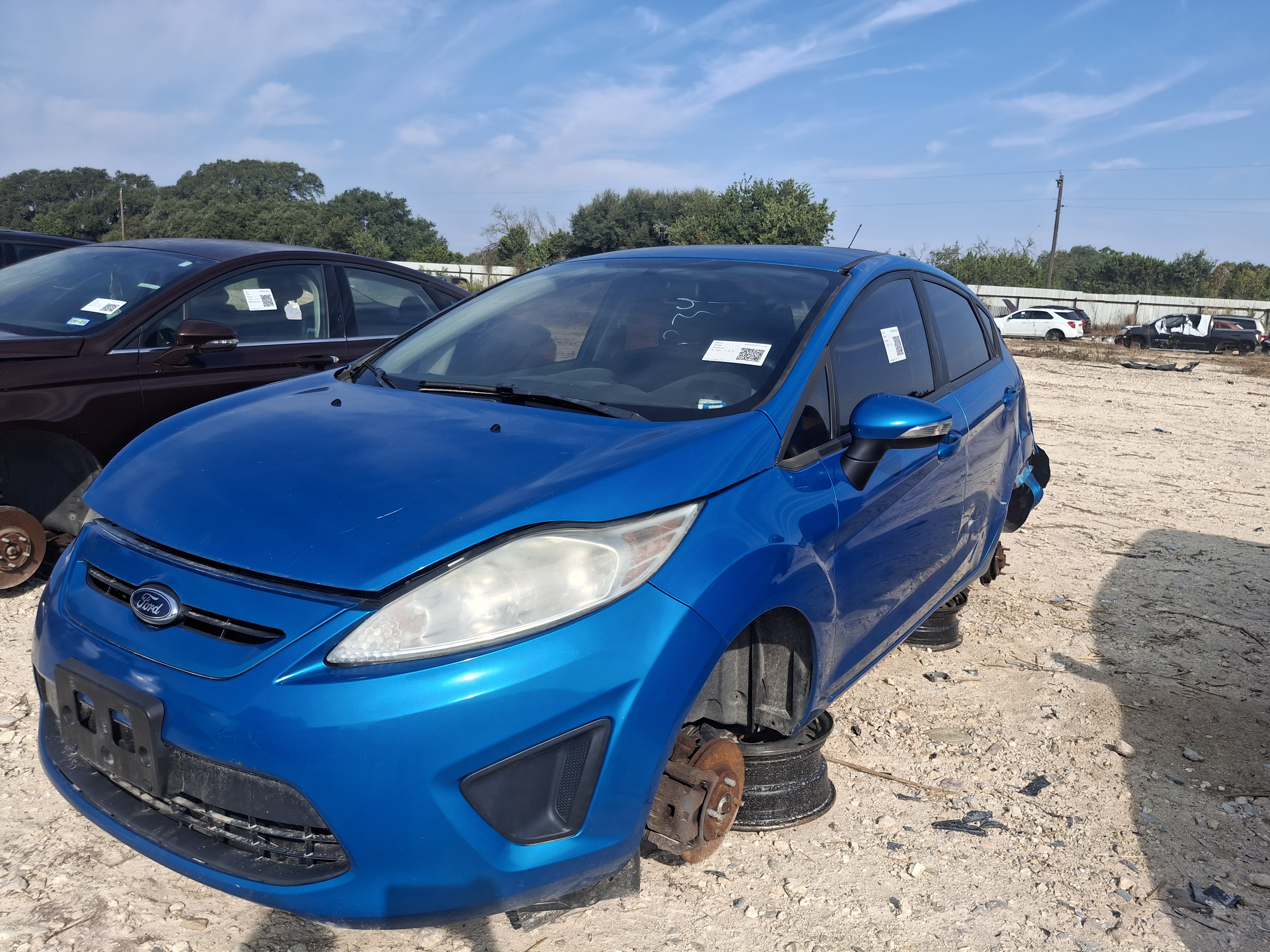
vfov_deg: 54.9
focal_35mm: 25
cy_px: 476
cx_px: 635
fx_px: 917
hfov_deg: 69.4
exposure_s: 1/1403
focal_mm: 4.69
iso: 32
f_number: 1.8
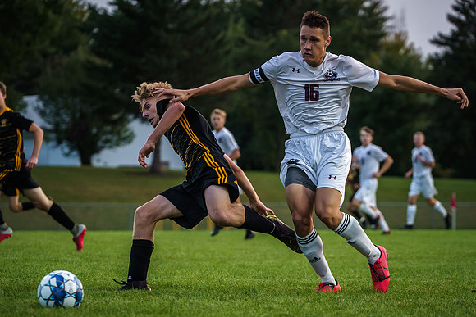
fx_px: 2491
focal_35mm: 188
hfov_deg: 10.9
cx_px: 256
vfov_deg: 7.3
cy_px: 188
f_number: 4
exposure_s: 1/1250
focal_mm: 154
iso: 2000
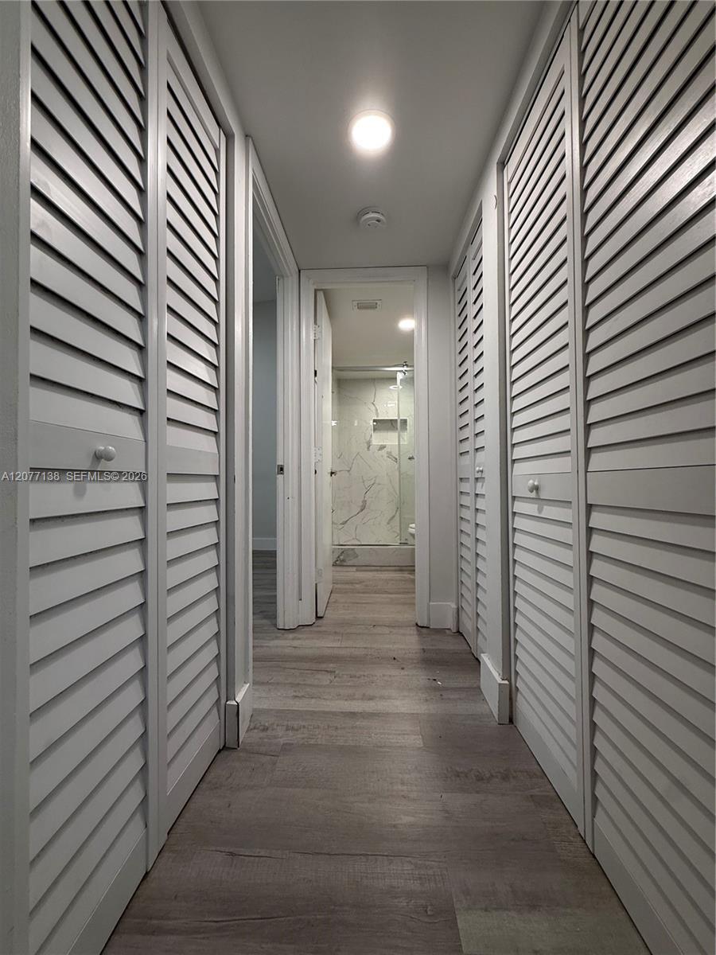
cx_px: 358
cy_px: 478
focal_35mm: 14
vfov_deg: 102.1
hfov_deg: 85.7
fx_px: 386
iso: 125
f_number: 2.2
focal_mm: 2.22
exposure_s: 1/120
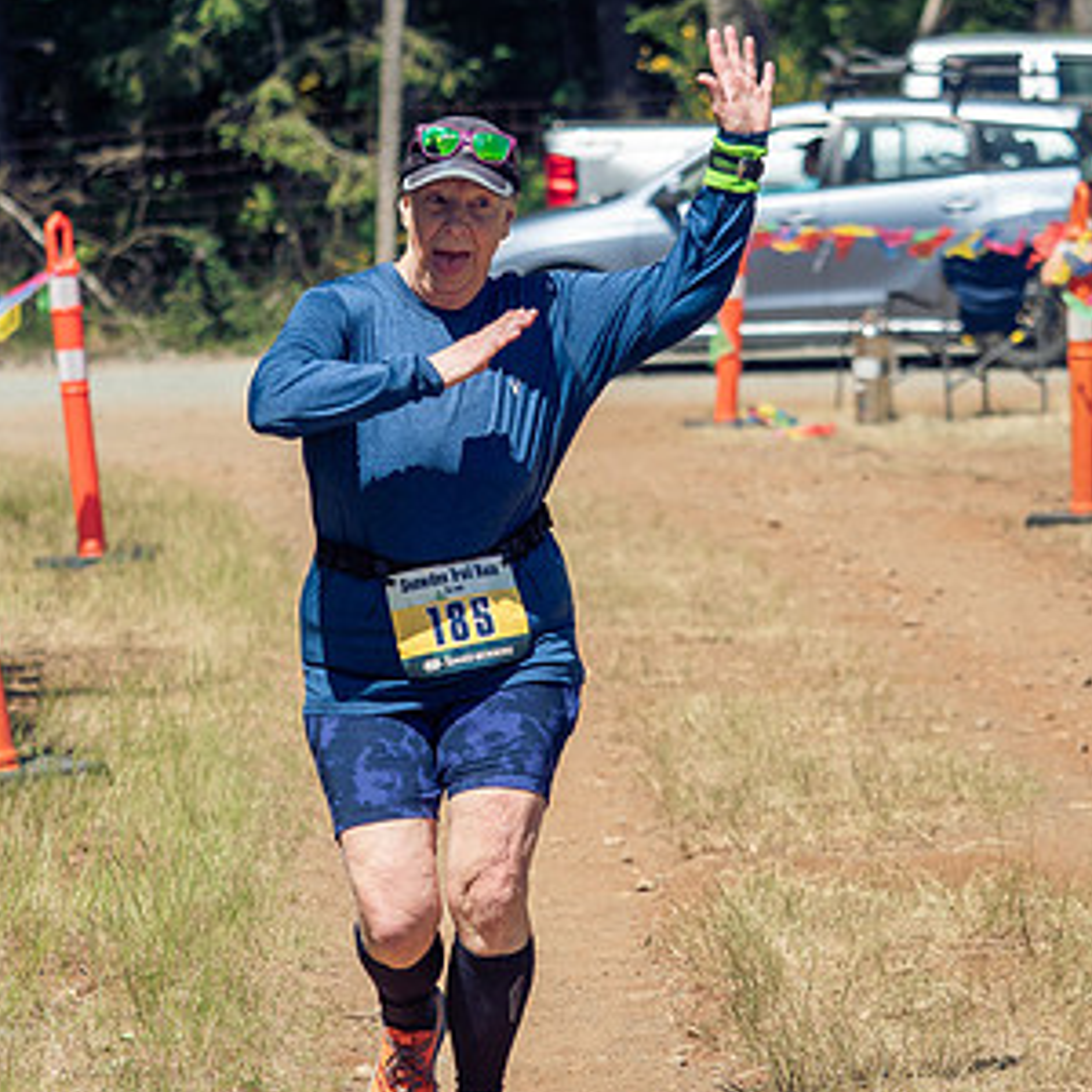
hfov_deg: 8.3
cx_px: 575
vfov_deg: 8.3
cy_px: 369
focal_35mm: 212
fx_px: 7566
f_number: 2.8
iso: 200
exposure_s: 1/2000
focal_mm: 62
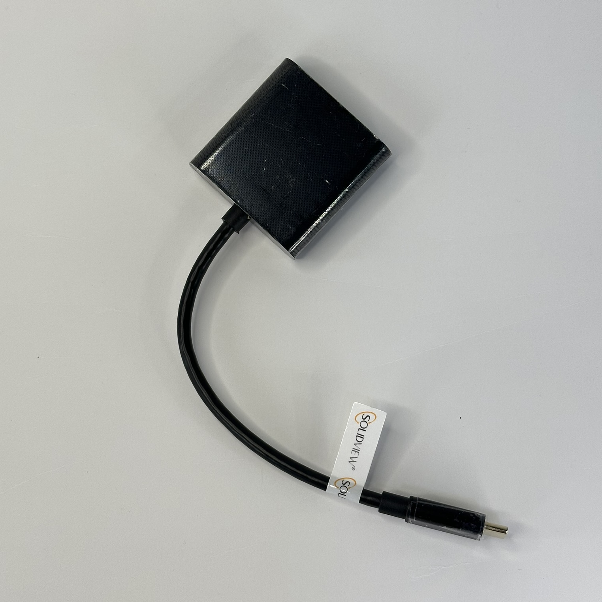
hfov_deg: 30.0
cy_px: 250
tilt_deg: -68.1
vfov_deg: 30.0
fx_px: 1122
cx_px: 300
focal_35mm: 57
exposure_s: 1/120
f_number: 1.78
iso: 50
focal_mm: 6.86
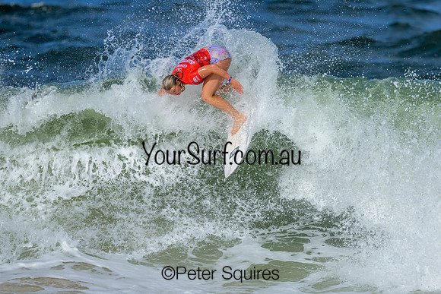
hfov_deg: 1.9
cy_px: 144
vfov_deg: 1.3
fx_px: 13478
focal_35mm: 1100
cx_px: 278
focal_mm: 800
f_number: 6.3
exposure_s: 1/3200
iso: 360
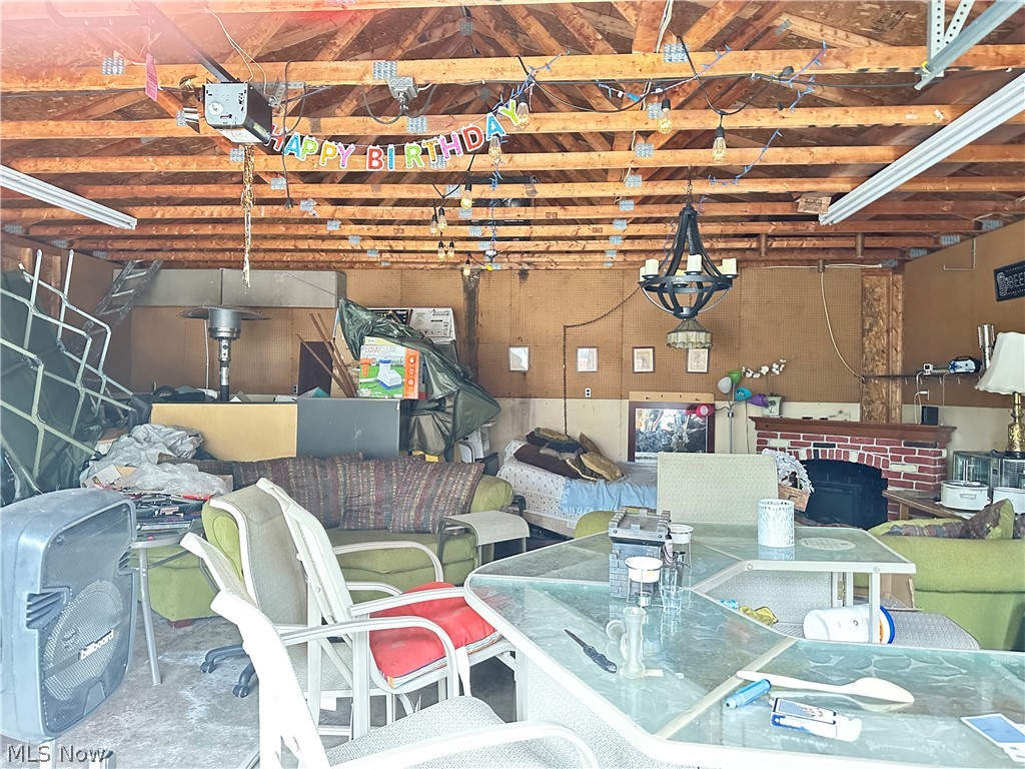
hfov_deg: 71.6
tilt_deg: -0.3
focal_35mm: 24
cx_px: 512
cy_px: 384
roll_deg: -0.5
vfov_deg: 56.8
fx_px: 711
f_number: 1.78
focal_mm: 6.86
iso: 1600
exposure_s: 1/30
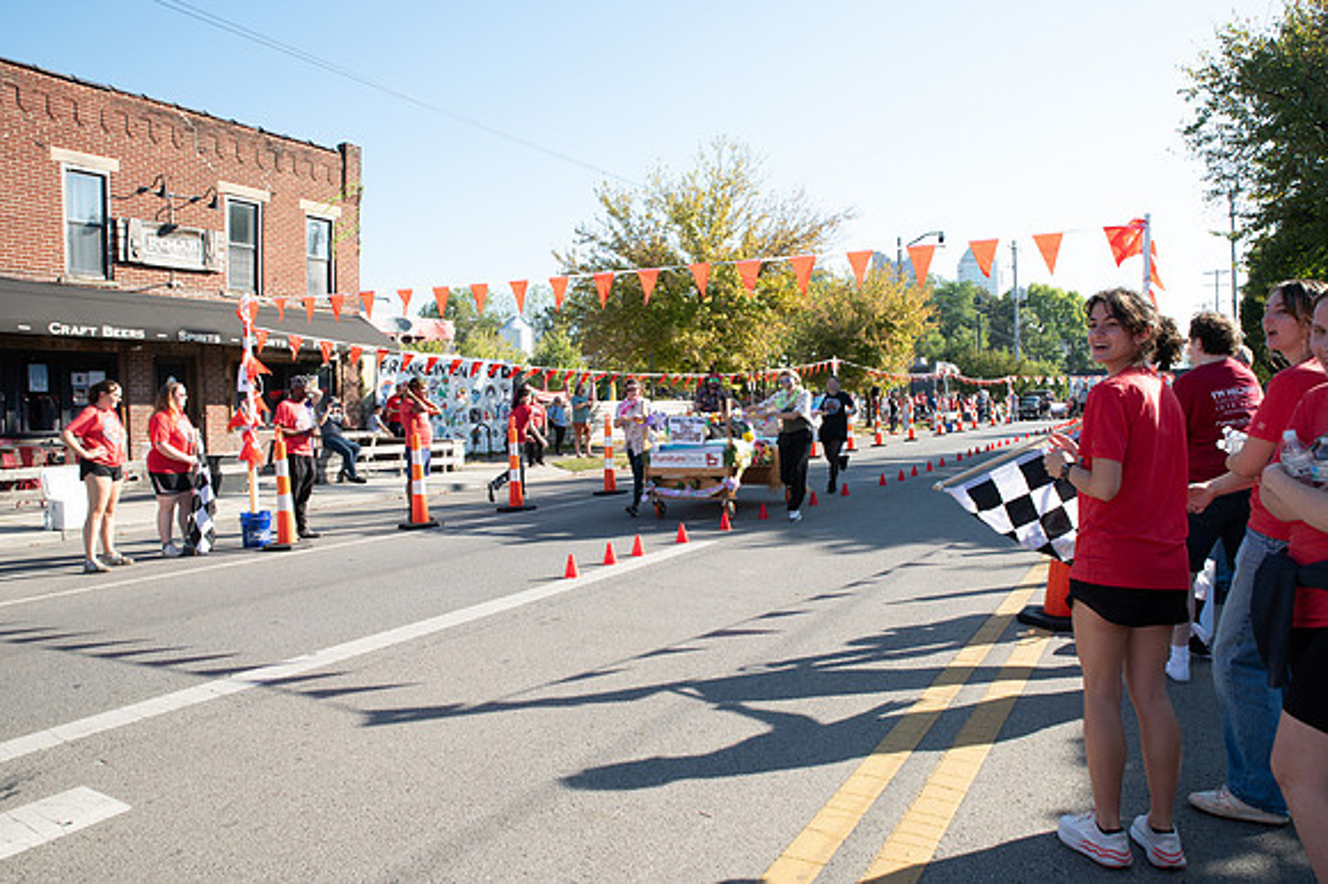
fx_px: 925
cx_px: 664
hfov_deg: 71.3
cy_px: 442
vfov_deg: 51.0
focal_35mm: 25
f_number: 11
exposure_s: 1/200
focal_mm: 24
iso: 500
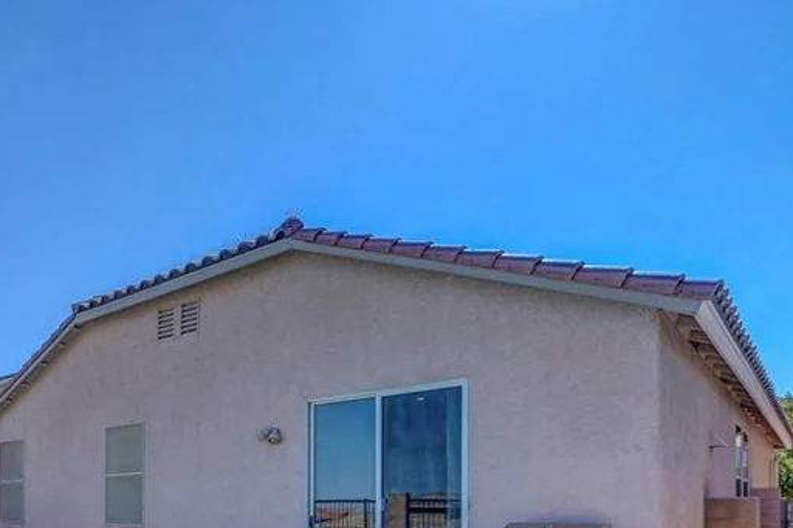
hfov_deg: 61.2
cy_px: 499
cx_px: 181
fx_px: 617
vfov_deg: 41.7
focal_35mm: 28
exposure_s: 1/250
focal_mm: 14
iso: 400
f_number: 9
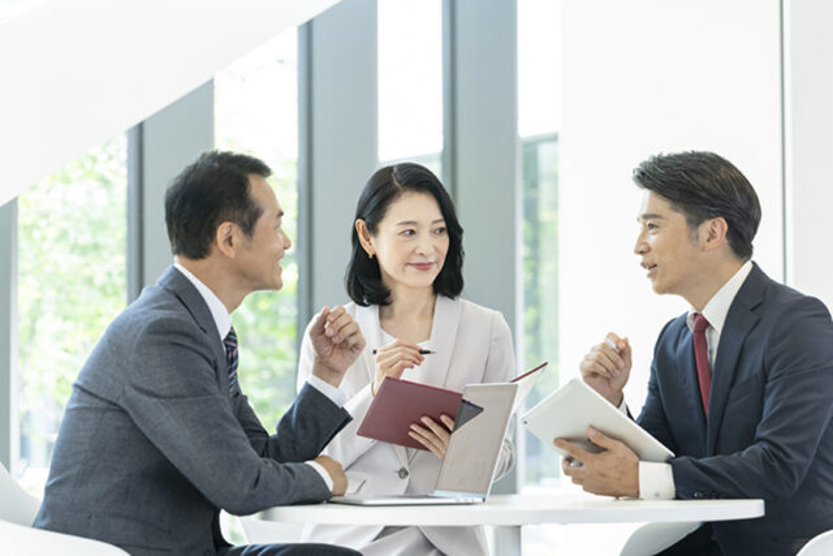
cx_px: 416
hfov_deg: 16.9
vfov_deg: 11.3
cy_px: 278
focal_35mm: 121
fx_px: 2800
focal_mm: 121
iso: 640
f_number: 5
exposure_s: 1/160
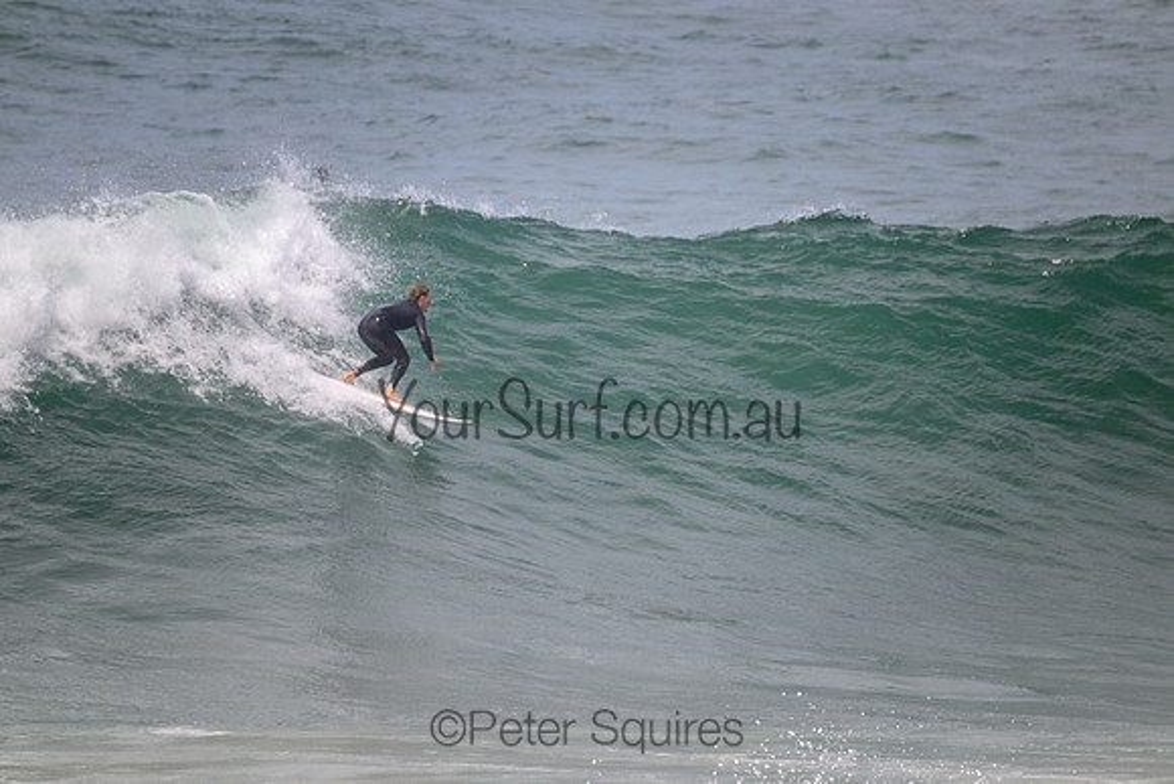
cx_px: 587
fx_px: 26094
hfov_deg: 2.6
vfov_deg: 1.7
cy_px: 392
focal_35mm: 800
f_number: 11
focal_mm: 800
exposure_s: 1/2000
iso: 900
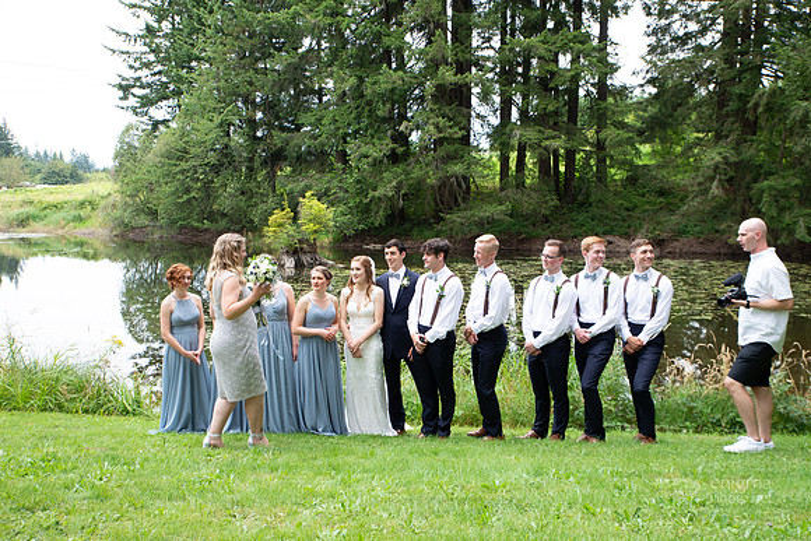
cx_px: 406
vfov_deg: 37.9
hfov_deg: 54.4
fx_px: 789
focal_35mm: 35
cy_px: 270
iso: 400
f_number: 9
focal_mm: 35
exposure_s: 1/160
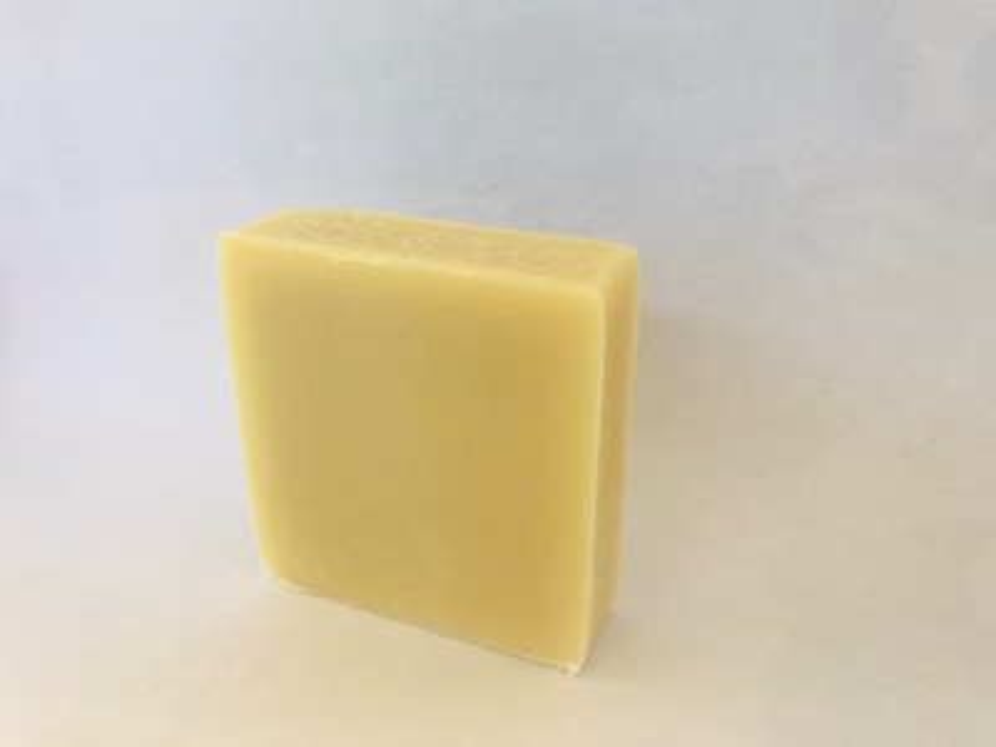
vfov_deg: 49.7
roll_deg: -3.0
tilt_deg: -20.8
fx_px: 806
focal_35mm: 28
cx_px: 498
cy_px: 374
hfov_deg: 63.4
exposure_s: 1/476
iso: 20
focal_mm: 3.99
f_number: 1.8
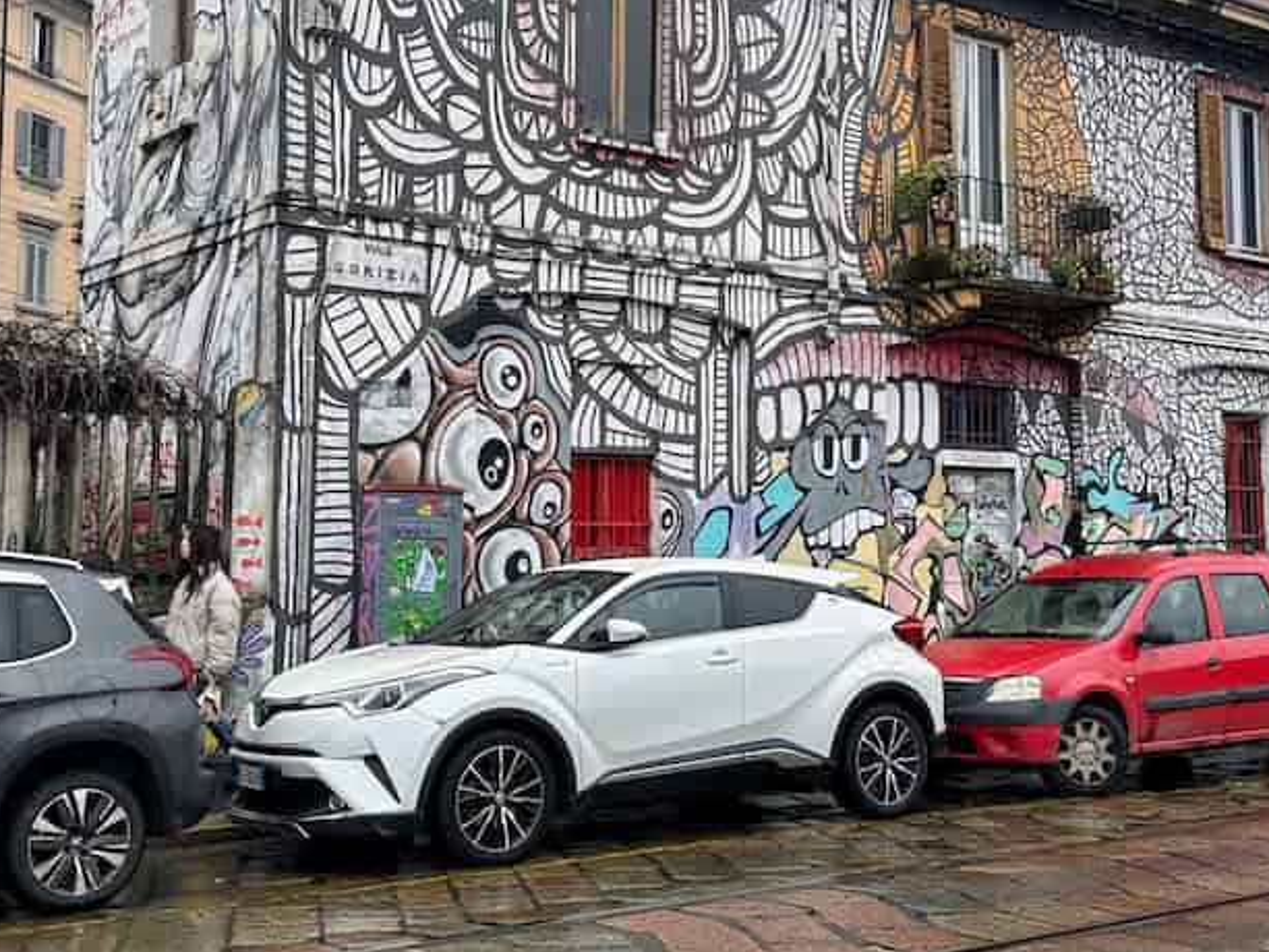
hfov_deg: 40.4
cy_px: 364
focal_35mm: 47
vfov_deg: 30.8
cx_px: 712
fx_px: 1723
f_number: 1.8
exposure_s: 1/201
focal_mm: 6.9
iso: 64
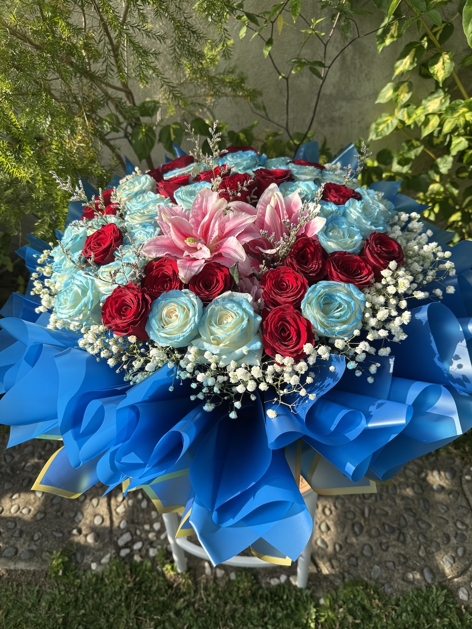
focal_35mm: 24
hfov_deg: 56.8
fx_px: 436
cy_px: 314
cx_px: 236
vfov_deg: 71.6
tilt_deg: -48.6
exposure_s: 1/1524
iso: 80
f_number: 1.78
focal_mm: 6.76
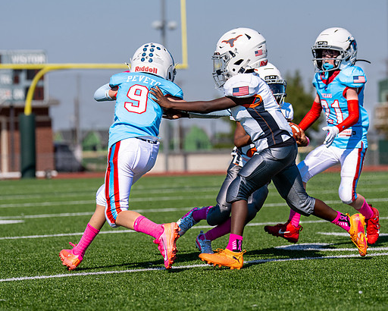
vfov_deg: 9.3
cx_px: 216
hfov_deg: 11.5
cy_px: 156
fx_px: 1918
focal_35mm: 167
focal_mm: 102
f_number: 2.8
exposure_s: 1/3200
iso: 100
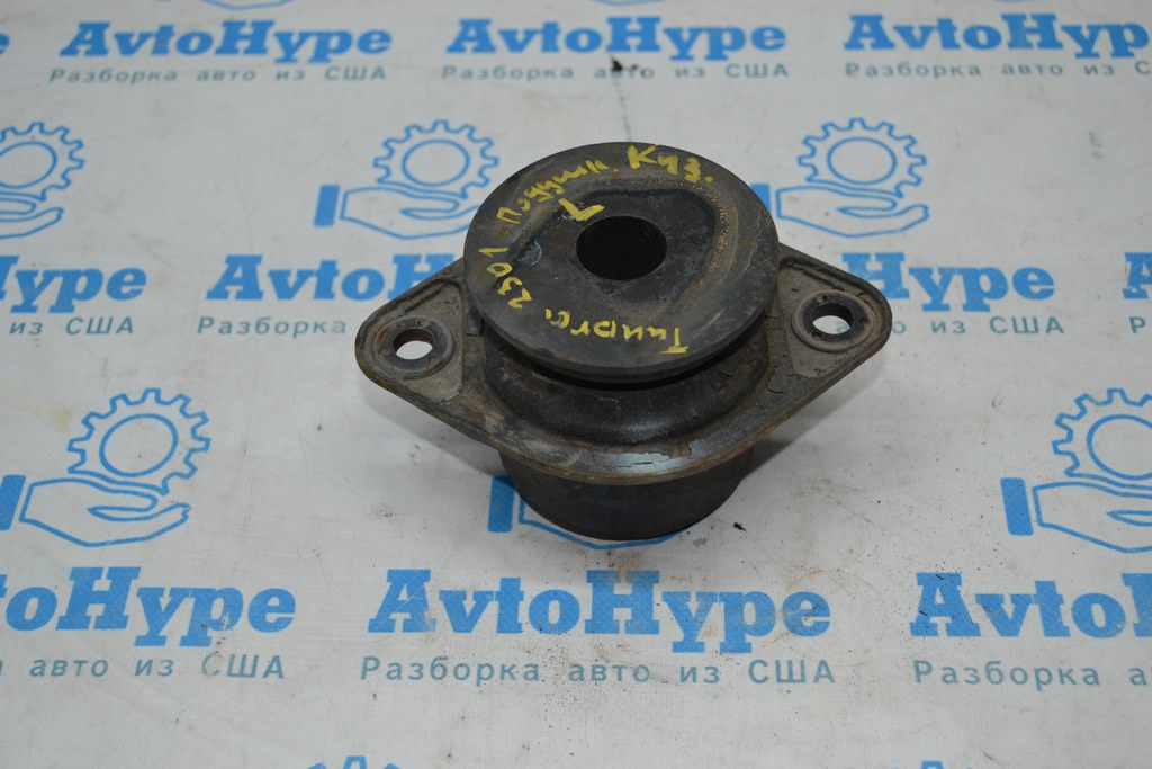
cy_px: 384
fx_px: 1536
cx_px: 576
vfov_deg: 28.1
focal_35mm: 48
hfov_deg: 41.1
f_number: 4.8
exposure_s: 1/125
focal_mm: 32
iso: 320
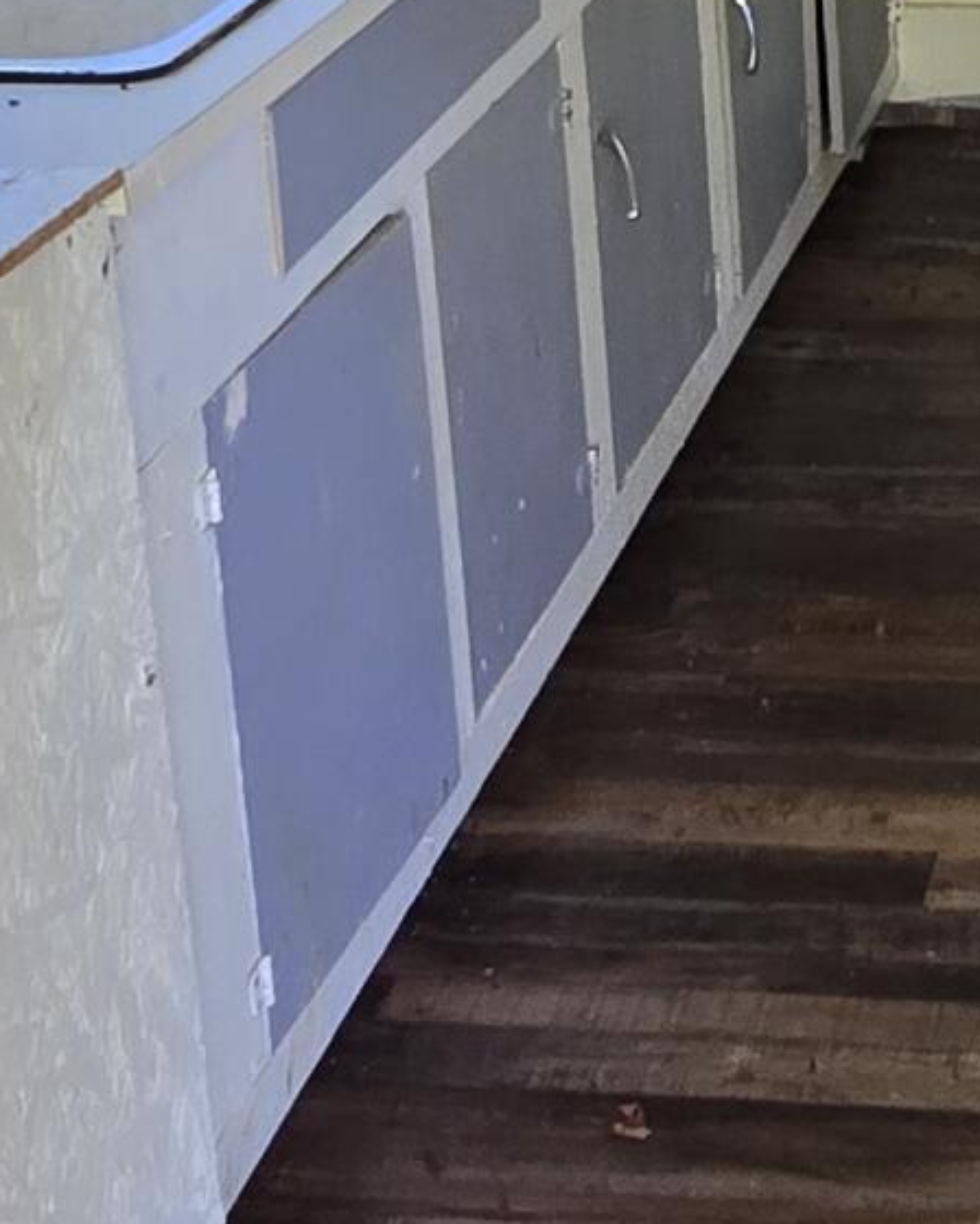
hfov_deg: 21.2
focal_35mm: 68
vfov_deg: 25.4
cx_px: 1124
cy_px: -192
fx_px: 2465
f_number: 2.2
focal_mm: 2.2
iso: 160
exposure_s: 1/60
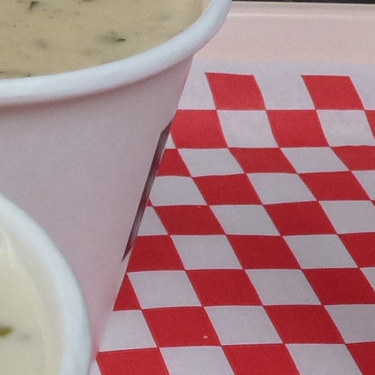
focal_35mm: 115
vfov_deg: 14.9
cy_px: 384
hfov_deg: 14.0
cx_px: -220
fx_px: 1409
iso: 200
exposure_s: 1/60
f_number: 3.3
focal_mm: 4.3
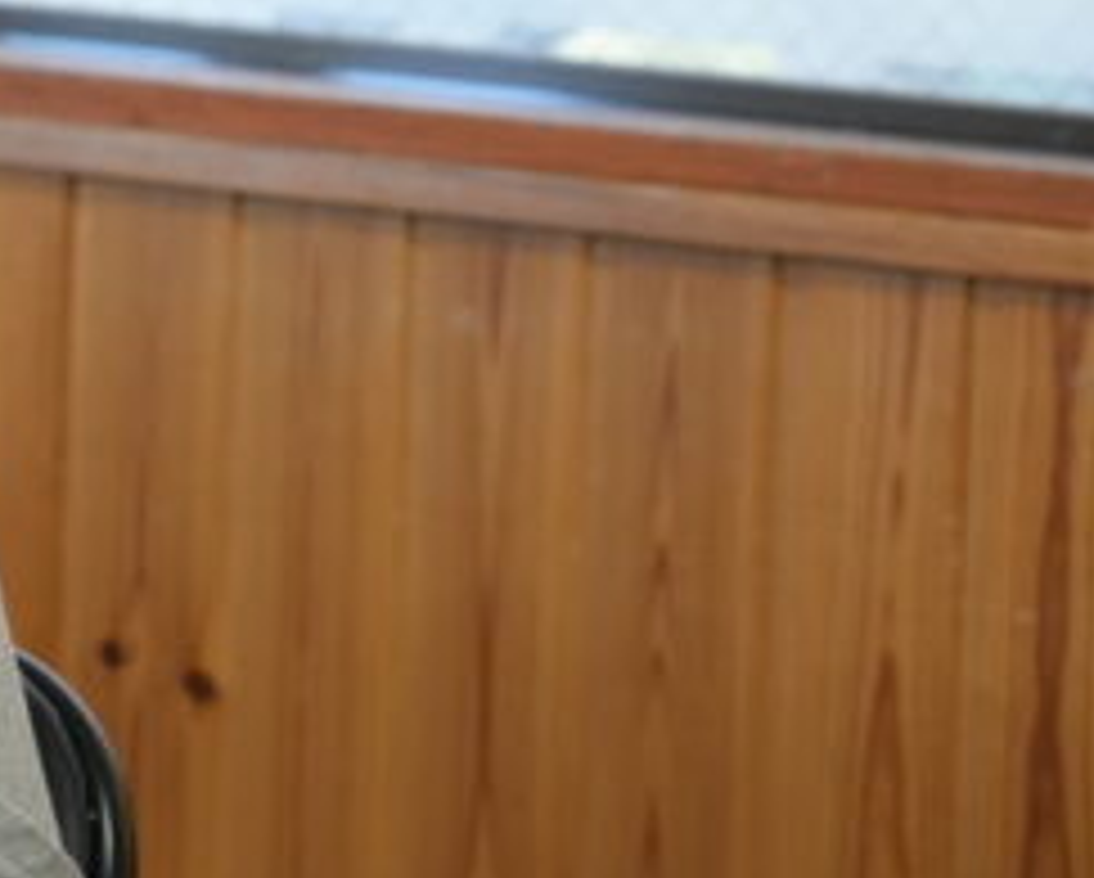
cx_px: -1049
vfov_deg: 4.6
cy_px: -164
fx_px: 10892
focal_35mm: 336
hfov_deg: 5.6
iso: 1600
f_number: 4
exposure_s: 1/160
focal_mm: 85
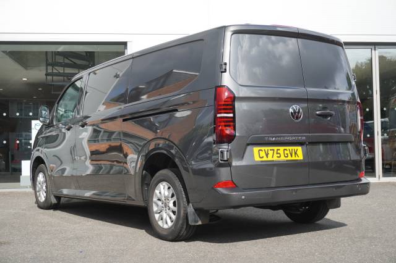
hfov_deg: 40.0
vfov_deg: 27.2
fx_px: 544
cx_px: 198
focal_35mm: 50
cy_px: 132
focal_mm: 33
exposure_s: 1/200
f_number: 5.6
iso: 100
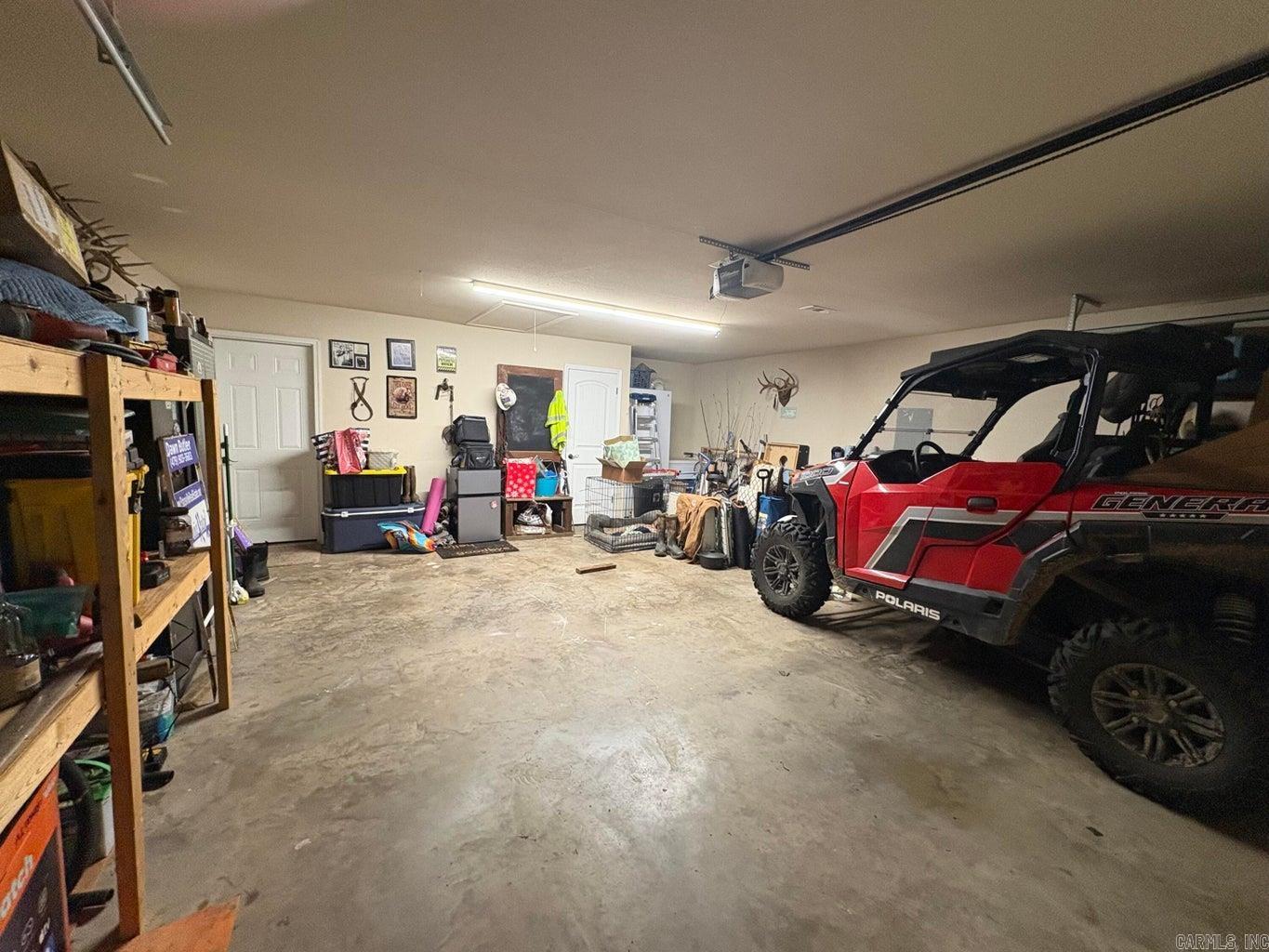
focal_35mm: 14
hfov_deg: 102.1
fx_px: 513
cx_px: 634
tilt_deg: -6.1
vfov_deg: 85.7
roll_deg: -2.4
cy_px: 476
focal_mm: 2.22
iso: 250
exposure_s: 1/60
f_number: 2.2
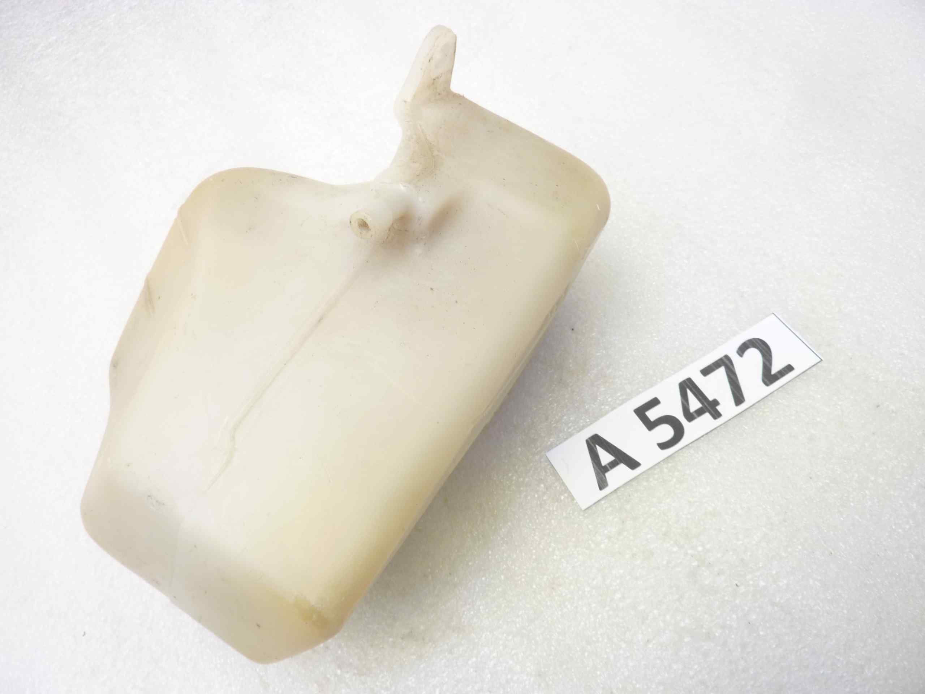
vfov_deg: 54.9
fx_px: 668
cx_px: 462
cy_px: 347
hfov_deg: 69.4
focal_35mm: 25
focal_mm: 4.1
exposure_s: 1/10
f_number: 3.3
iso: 80
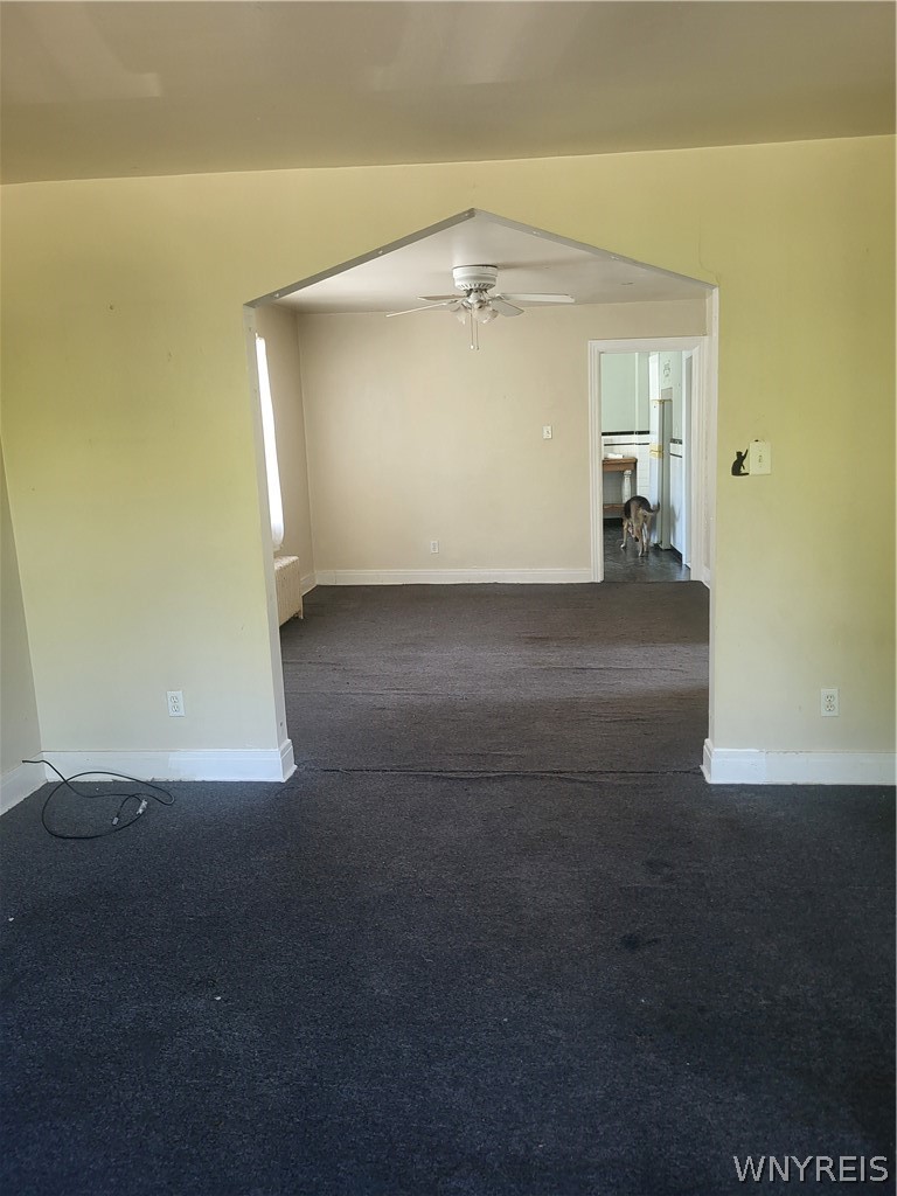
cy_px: 598
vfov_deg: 67.3
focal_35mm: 26
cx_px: 448
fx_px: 898
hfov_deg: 53.1
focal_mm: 5.4
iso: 200
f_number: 1.8
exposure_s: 1/40
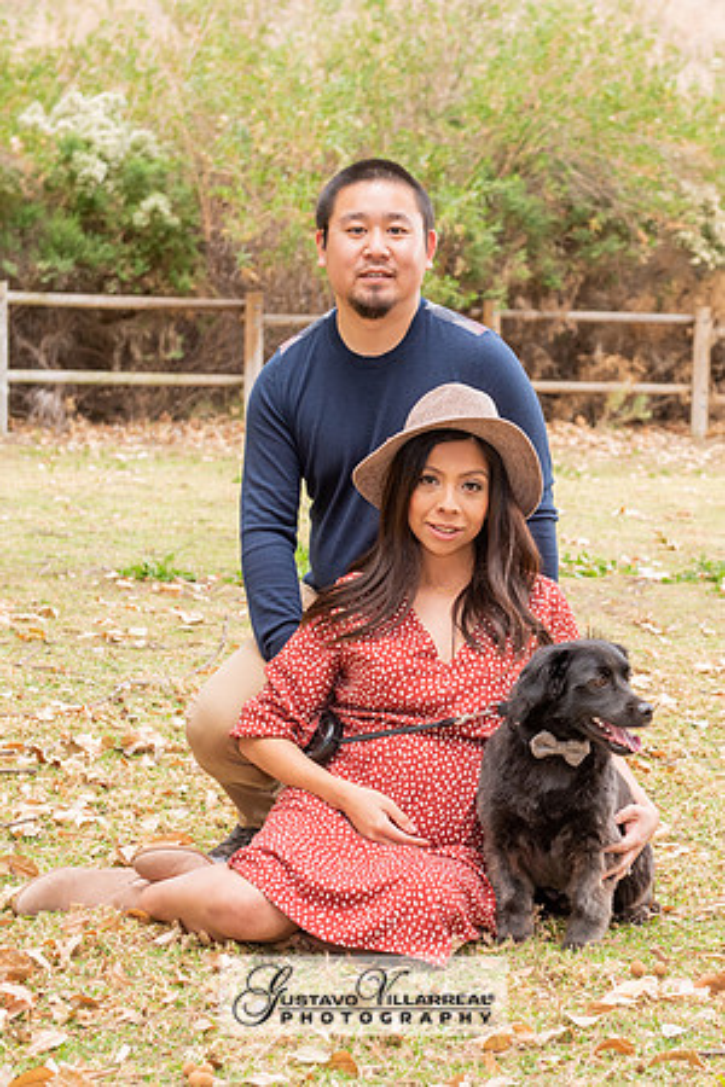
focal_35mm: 80
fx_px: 2424
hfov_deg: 16.9
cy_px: 582
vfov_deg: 25.3
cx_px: 519
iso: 320
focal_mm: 50
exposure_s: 1/125
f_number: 5
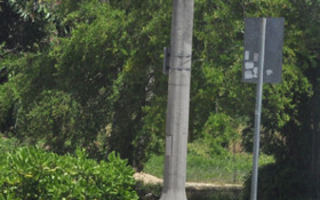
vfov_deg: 5.6
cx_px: 304
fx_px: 2023
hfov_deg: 9.0
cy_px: 261
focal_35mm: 232
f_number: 5
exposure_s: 1/320
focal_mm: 50
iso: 400
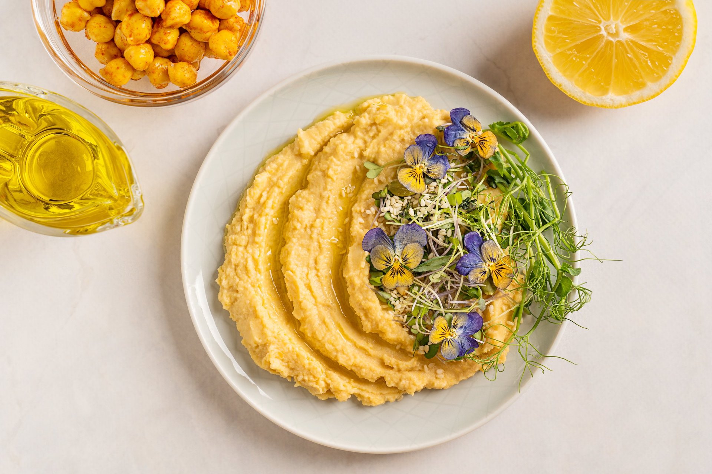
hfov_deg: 38.2
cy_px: 237
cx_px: 356
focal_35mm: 52
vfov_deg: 26.0
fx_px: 1028
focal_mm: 52
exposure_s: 1/125
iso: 100
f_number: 9
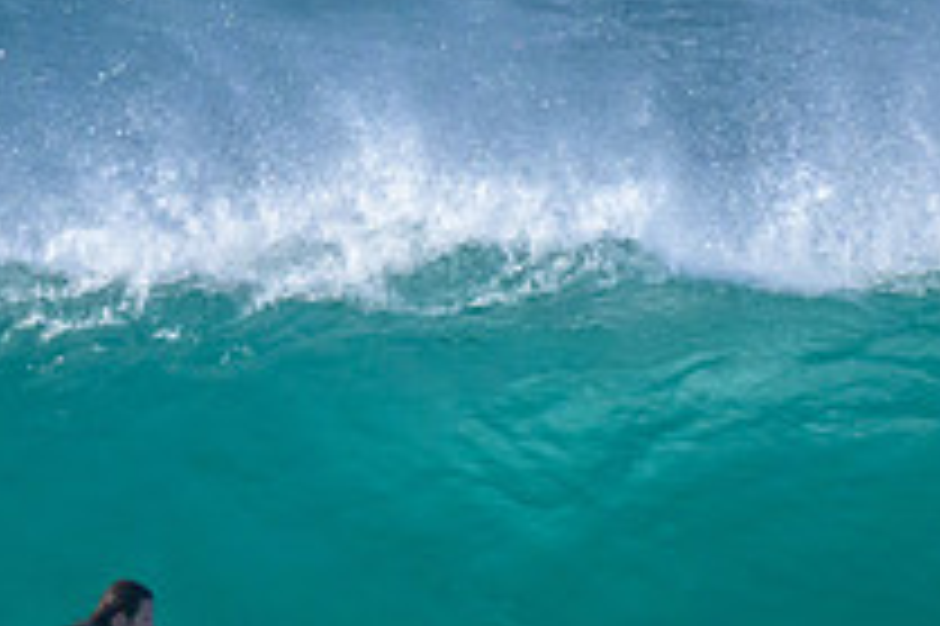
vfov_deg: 0.6
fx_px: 57998
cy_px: 813
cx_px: 360
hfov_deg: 0.9
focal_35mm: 2223
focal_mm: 800
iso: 8000
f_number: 11
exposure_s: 1/2500
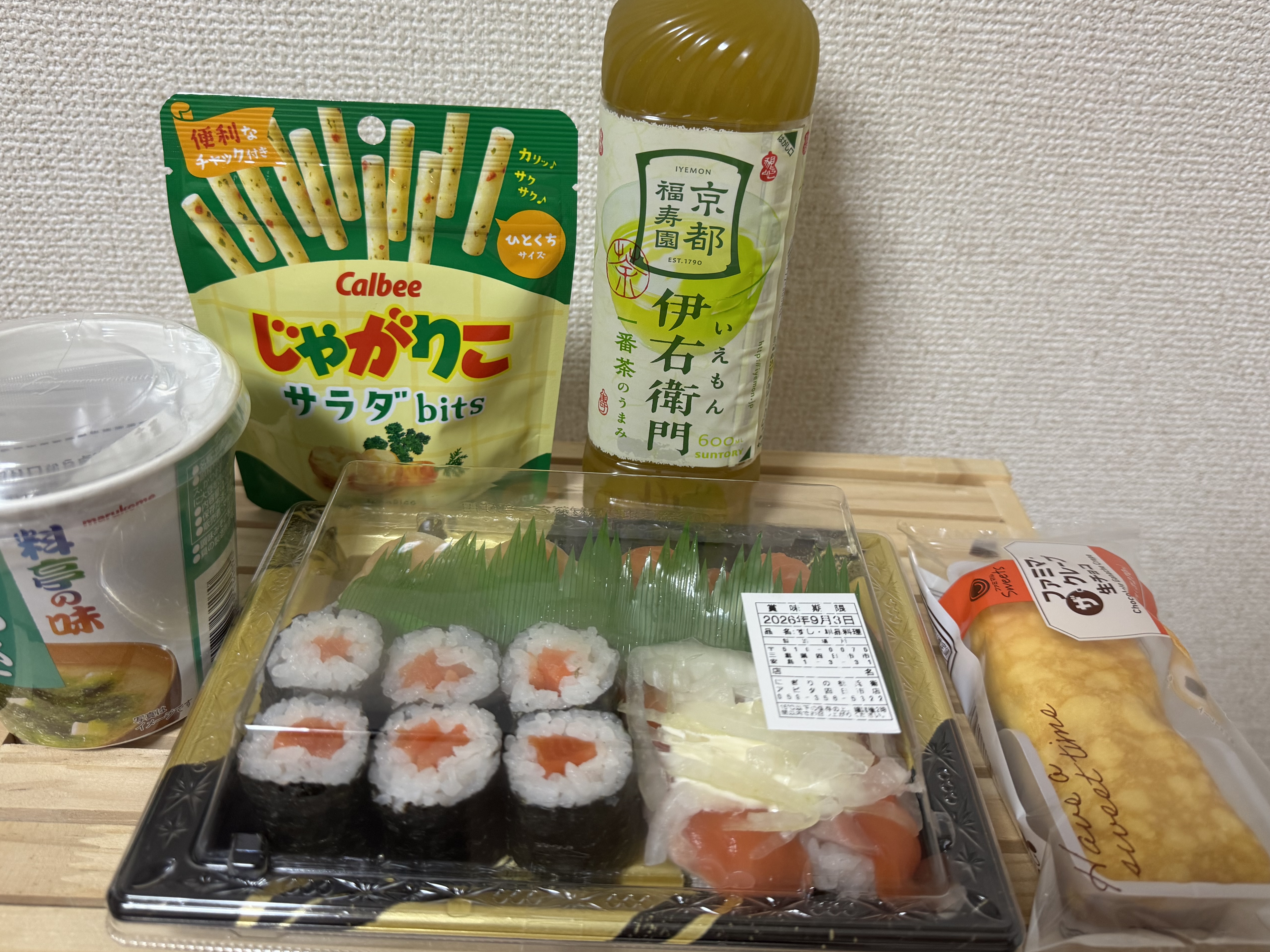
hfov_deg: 65.3
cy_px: 423
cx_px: 633
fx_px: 991
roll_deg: -4.5
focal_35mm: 27
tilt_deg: -31.6
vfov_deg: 51.3
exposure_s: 1/60
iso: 200
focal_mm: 6.76
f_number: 1.78
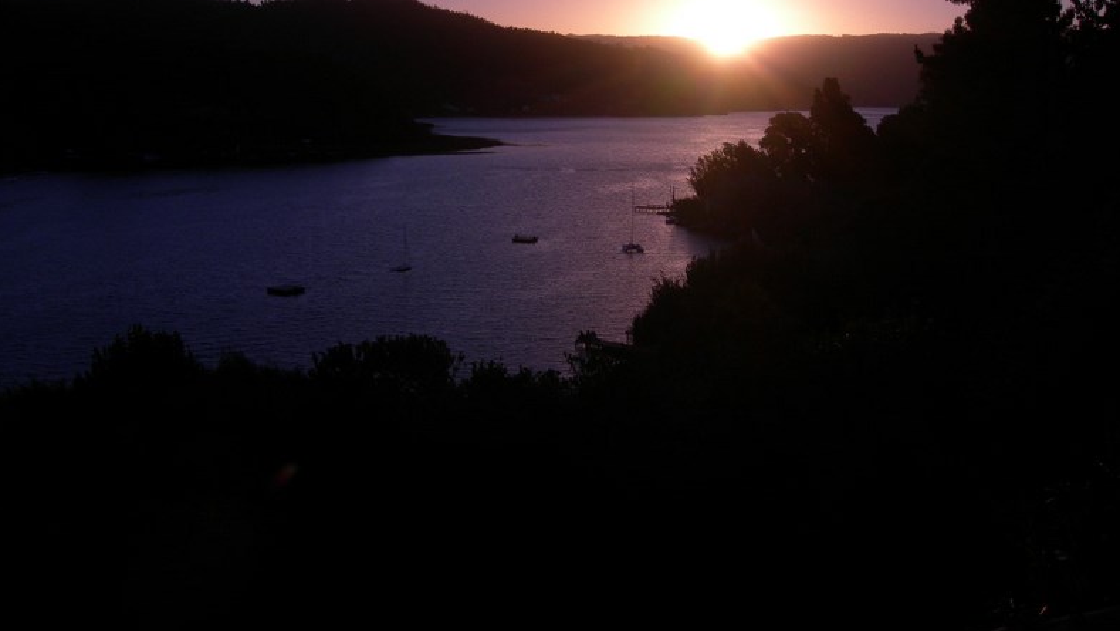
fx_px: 1247
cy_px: 222
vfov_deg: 28.2
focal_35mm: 42
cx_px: 559
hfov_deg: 48.4
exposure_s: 1/1263
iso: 50
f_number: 4.8
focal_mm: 7.8
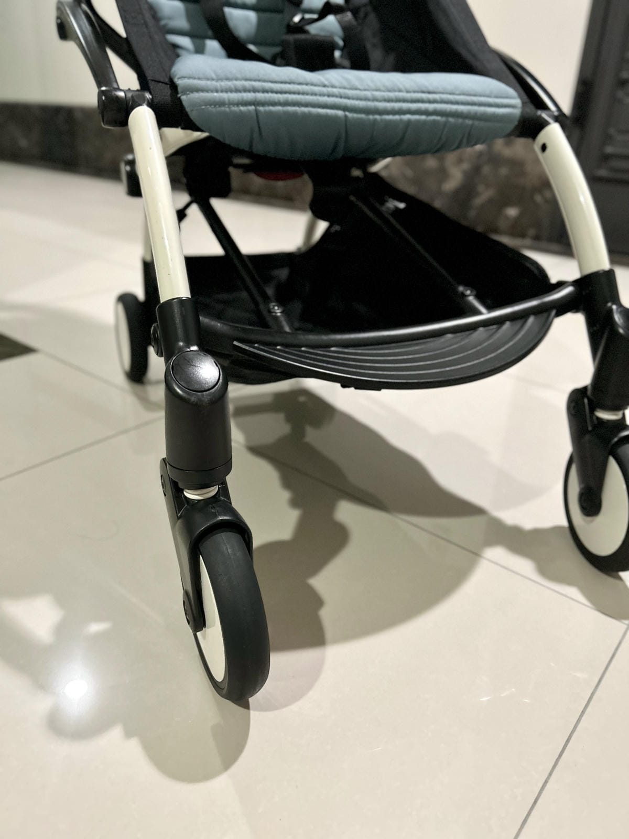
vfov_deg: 67.3
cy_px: 420
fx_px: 630
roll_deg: -2.2
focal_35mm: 26
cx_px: 314
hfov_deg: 53.1
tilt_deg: -24.9
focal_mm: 5.7
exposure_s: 1/40
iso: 640
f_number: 1.5
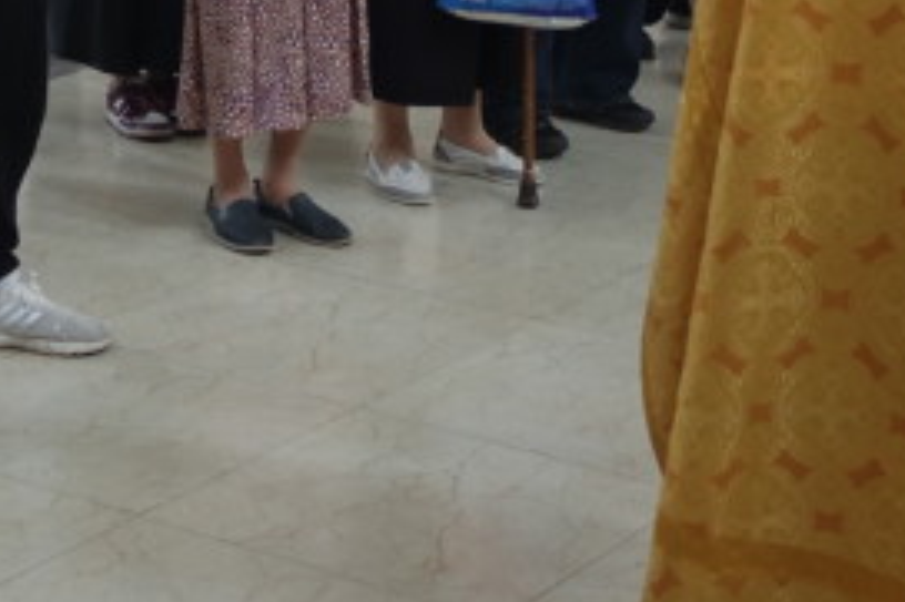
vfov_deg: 11.8
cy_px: -145
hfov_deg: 17.9
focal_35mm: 113
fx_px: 2839
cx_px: 103
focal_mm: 20
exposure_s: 1/40
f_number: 3.5
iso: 400
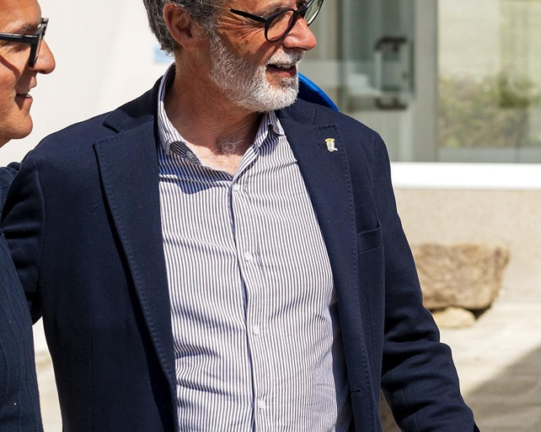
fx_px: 1872
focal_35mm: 117
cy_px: 198
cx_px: 434
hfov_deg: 16.3
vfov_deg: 13.2
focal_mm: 50
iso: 100
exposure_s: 1/1250
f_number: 4
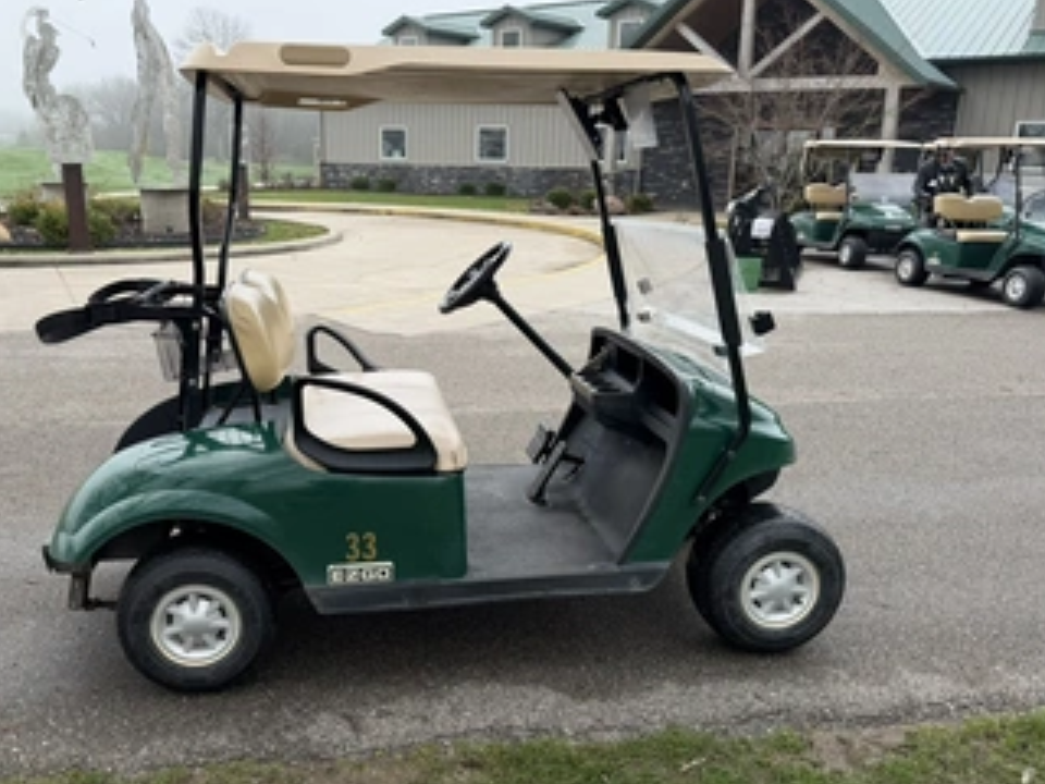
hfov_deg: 59.7
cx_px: 441
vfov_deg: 46.8
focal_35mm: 30
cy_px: 399
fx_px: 906
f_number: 1.78
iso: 100
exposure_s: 1/1653
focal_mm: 6.76
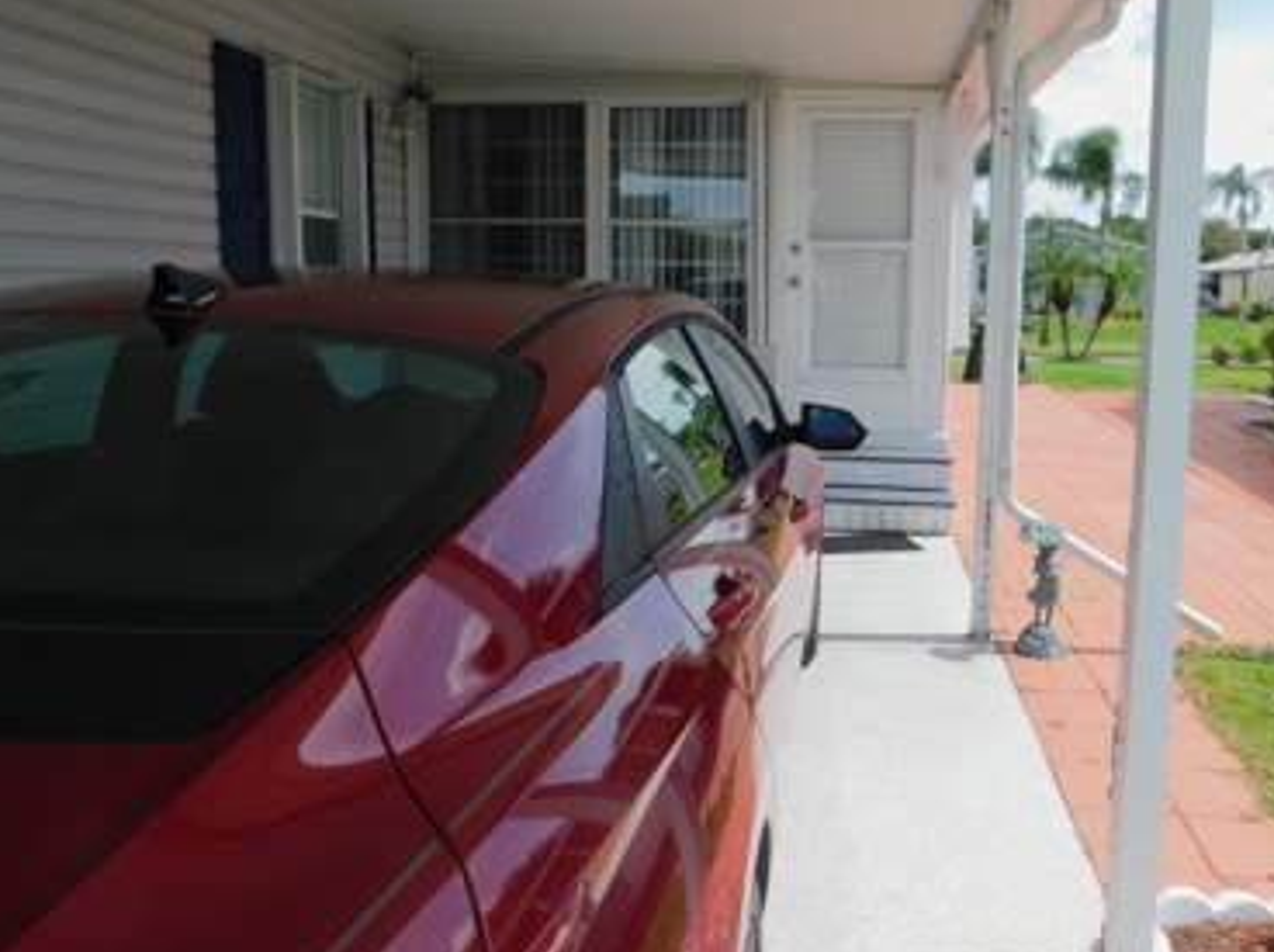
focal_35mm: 30
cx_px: 741
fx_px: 1103
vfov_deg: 46.6
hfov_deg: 59.7
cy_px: 424
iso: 125
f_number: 3
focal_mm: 4
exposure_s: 1/1250
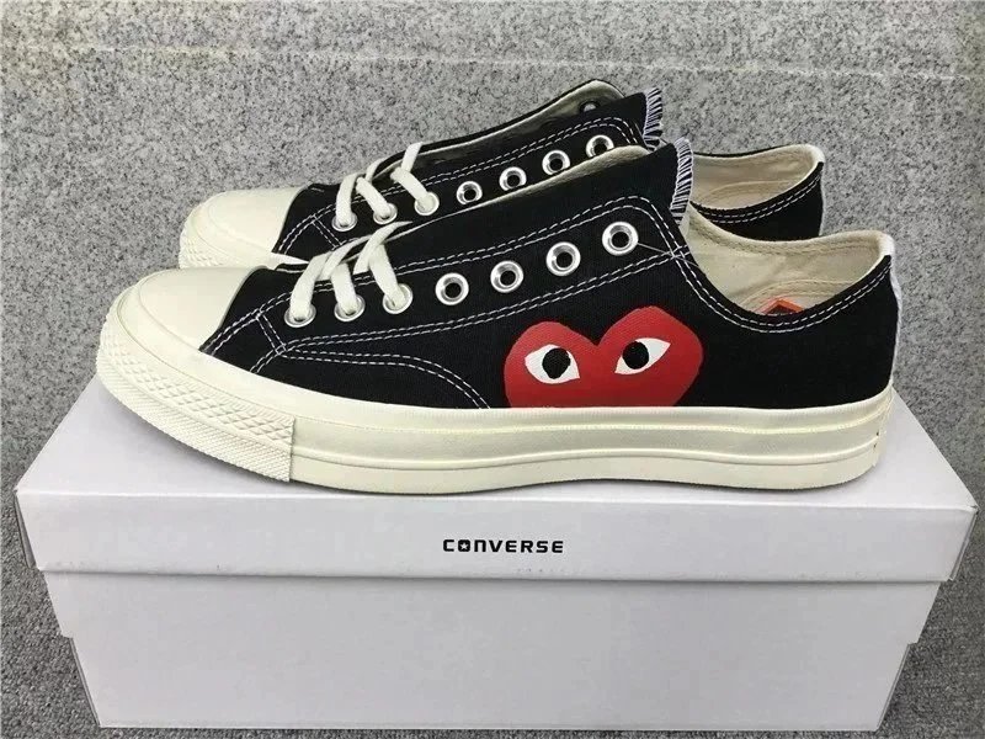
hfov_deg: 58.4
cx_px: 492
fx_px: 882
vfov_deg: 45.4
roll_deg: -1.9
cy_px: 370
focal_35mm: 31
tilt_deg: -28.0
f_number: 2.4
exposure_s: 1/100
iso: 40
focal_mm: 3.3
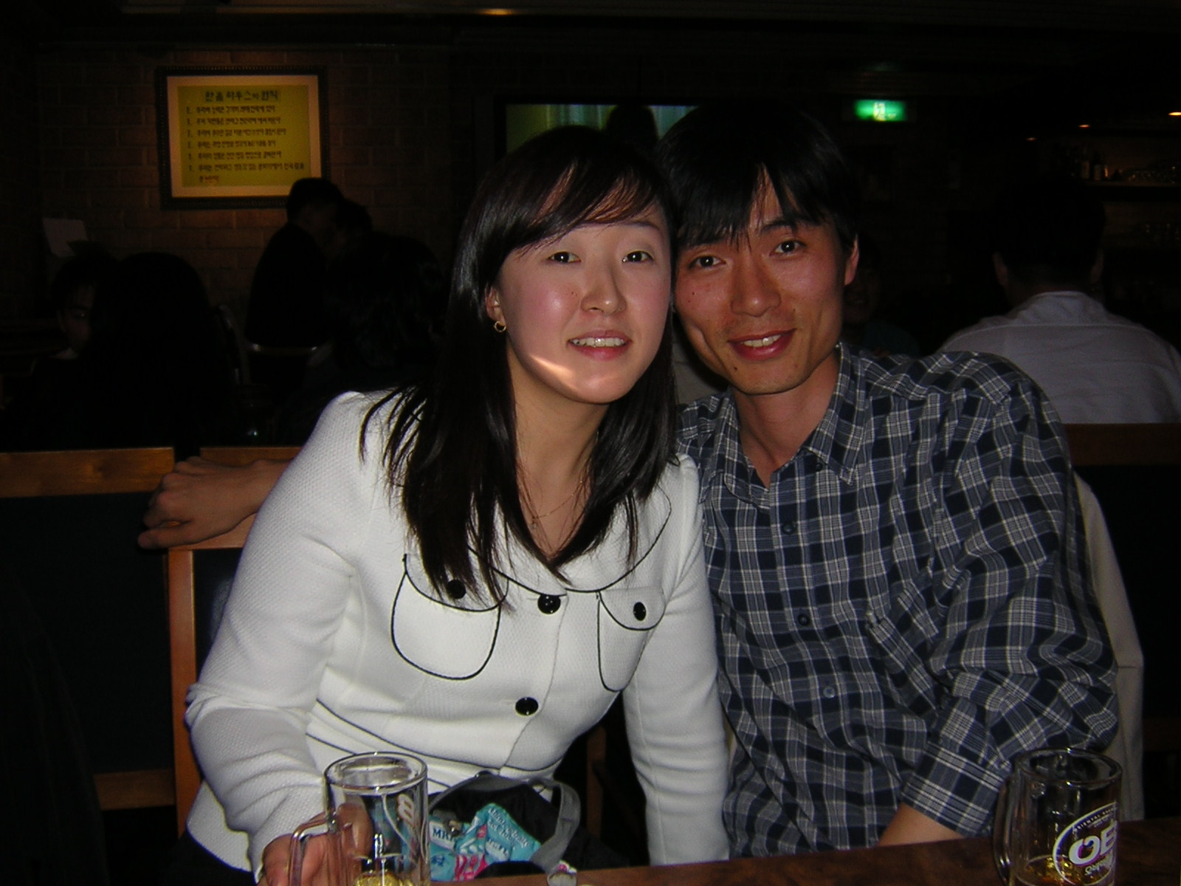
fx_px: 1228
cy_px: 443
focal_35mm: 36
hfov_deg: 51.4
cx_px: 590
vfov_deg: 39.7
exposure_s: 1/60.1
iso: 100
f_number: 2.6
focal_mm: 4.7
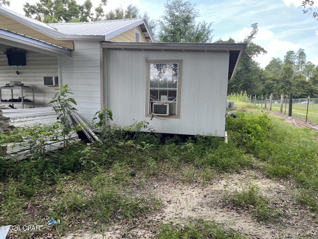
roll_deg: -1.9
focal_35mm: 26
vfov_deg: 53.1
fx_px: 239
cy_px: 120
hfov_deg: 67.3
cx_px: 159
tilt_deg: -6.4
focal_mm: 5.1
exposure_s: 1/309
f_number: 1.6
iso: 50
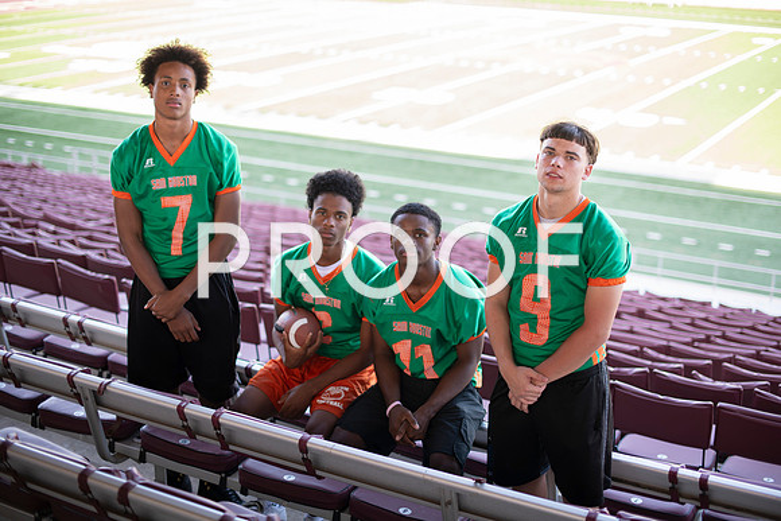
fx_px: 1085
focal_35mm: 50
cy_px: 260
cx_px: 390
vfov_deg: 27.0
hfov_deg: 39.6
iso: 64
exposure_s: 1/125
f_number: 2
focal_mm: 50
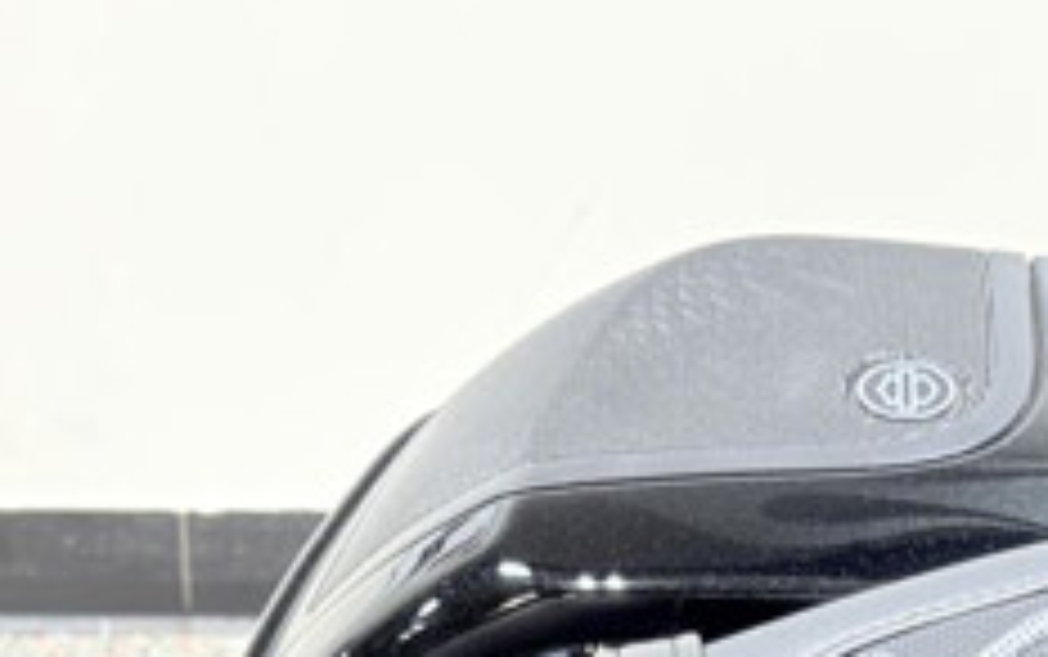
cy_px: 1656
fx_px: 3601
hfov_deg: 16.6
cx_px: 591
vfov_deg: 9.2
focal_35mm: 126
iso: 80
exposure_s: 1/60
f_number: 1.6
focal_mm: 5.96
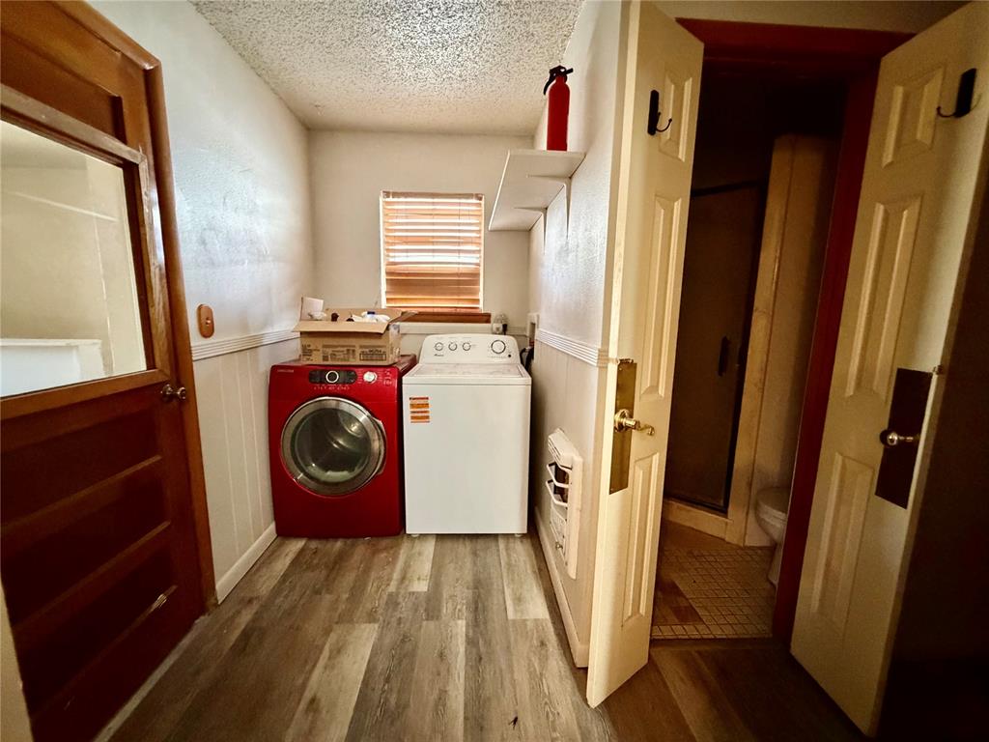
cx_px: 494
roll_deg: -0.8
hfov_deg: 102.1
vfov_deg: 85.7
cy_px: 371
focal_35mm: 14
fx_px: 400
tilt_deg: -9.8
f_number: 2.2
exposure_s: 1/60
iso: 1250
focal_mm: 2.22
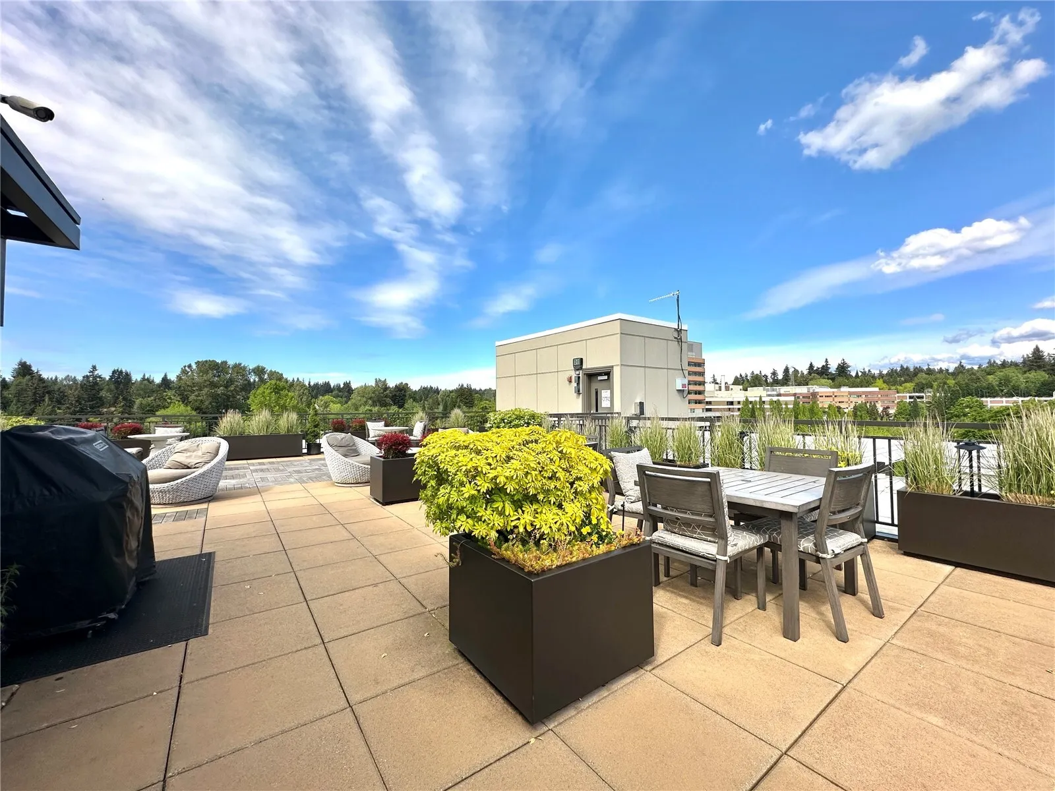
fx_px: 427
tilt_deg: +2.0
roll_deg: +0.0
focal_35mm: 14
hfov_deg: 102.1
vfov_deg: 85.7
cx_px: 528
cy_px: 396
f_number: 2.2
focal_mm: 2.22
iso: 50
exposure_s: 1/1984
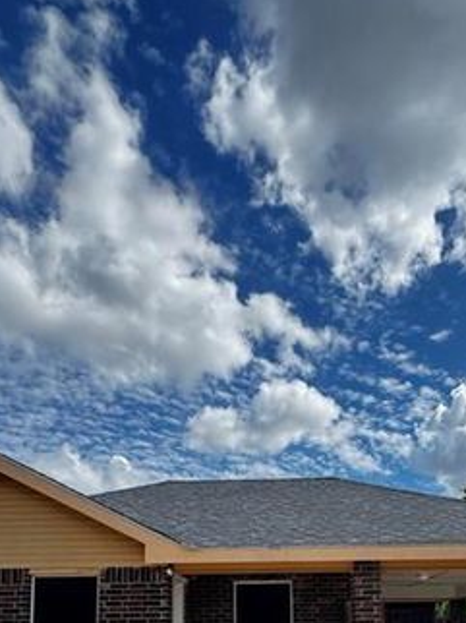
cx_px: 282
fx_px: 521
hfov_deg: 47.9
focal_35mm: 29
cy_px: 572
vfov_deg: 53.2
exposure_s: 1/910
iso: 40
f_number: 2.2
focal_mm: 2.22
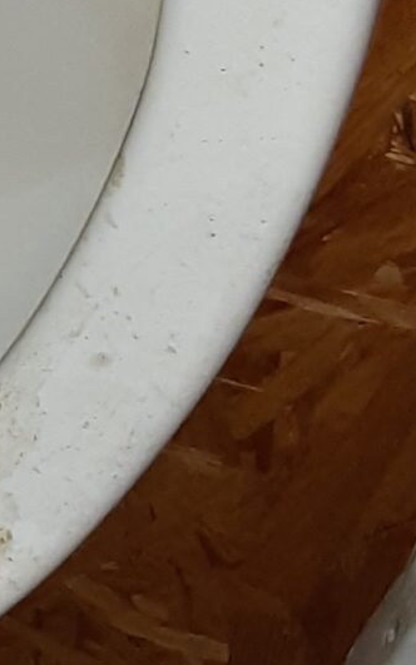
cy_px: 352
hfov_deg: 8.6
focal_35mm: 138
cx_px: -594
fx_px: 2503
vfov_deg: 15.1
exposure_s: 1/24
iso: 320
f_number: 1.9
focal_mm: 2.91
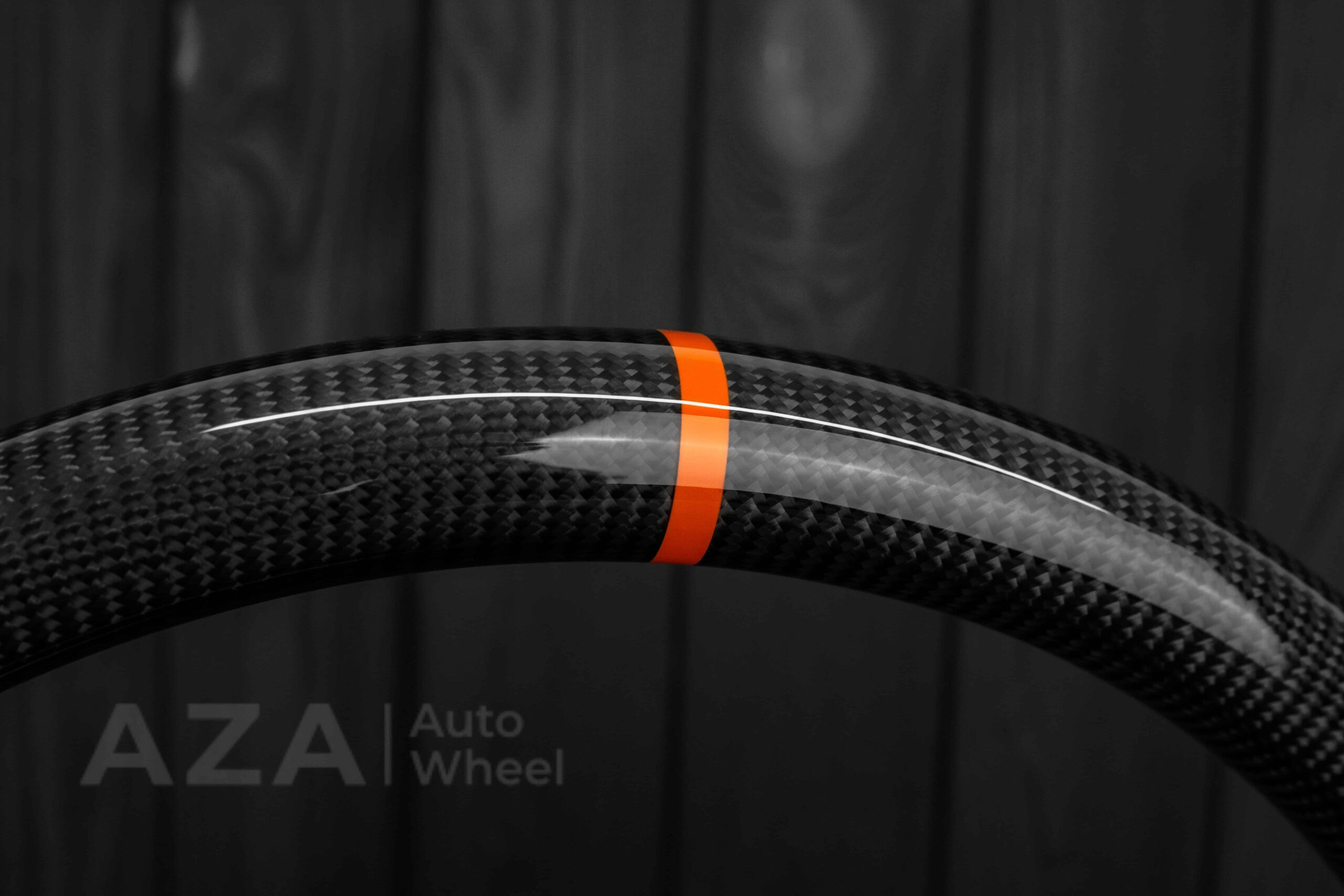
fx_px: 1960
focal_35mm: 52
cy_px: 448
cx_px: 672
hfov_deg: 37.8
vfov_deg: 25.8
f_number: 6.3
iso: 500
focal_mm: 35
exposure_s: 1/125
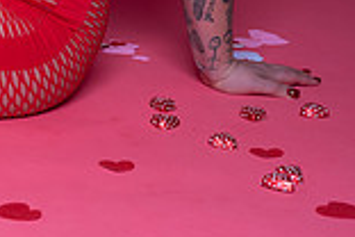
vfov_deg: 10.1
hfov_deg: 14.7
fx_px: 1282
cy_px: -149
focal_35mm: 130
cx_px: -166
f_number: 8
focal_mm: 35
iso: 100
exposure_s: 1/160
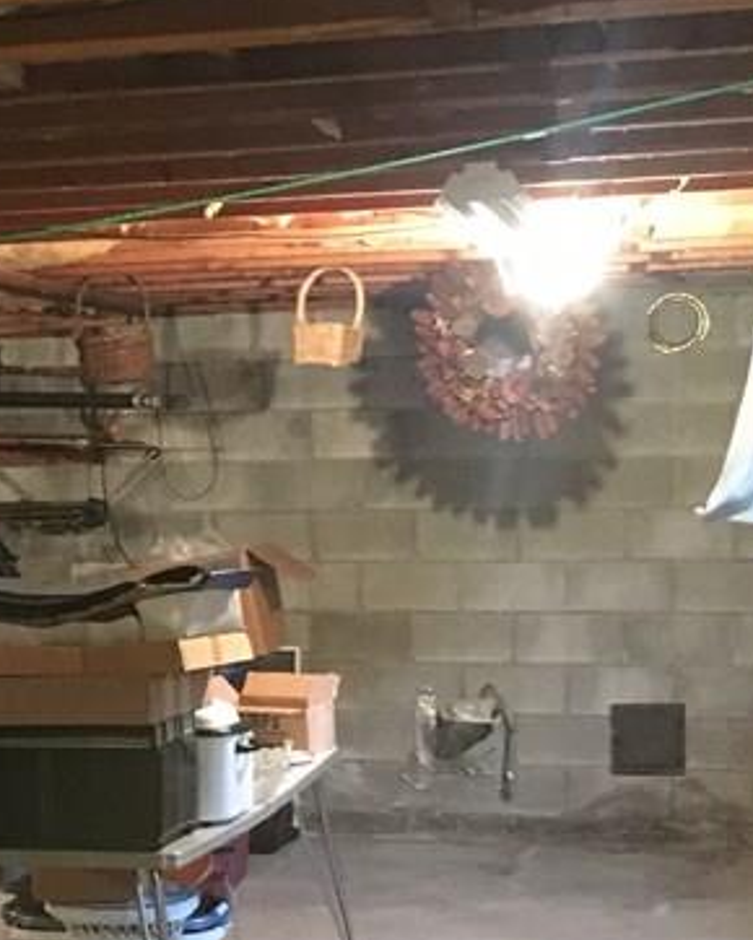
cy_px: 647
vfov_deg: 23.7
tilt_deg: -4.3
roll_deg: +1.5
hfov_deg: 18.8
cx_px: 42
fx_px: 2227
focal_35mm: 80
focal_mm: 4.15
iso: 320
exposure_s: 1/15
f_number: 2.2
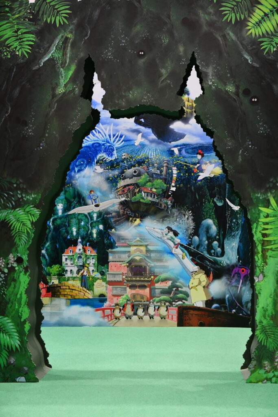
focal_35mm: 60
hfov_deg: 22.6
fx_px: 695
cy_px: 208
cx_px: 139
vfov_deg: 33.4
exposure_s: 1/60
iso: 2500
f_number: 4.5
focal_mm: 40
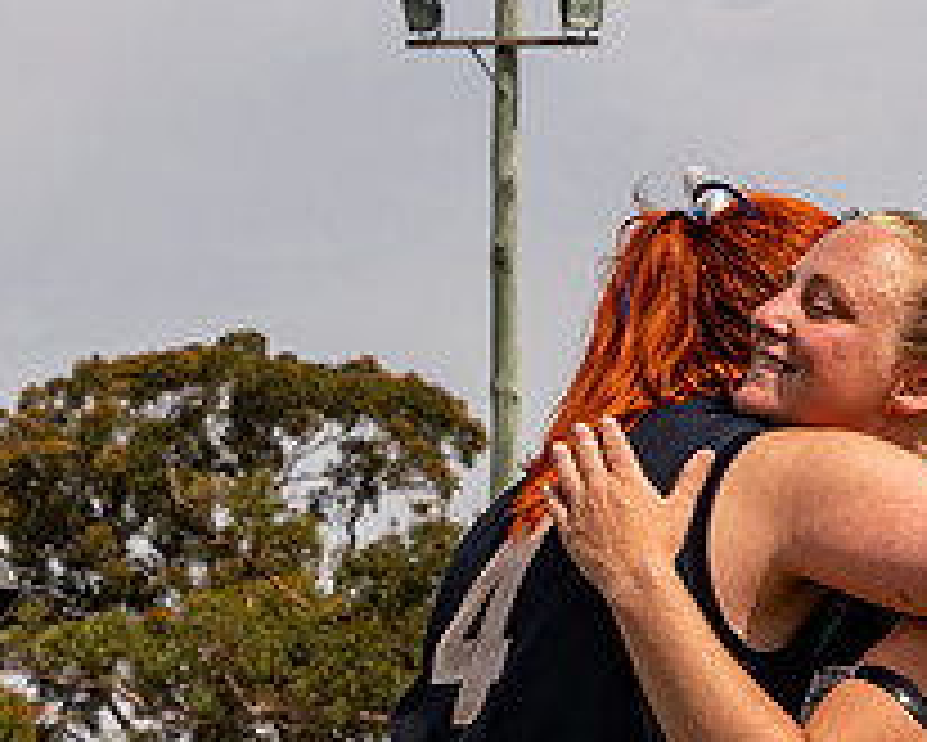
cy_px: 635
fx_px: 7466
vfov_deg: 5.7
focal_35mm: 272
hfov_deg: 7.1
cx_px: 852
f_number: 8
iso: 200
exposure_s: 1/800
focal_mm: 52
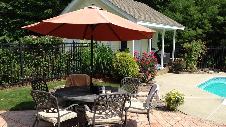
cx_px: 111
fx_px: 222
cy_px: 78
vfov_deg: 31.9
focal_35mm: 37
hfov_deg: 54.0
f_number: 2.4
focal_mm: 4.13
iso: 50
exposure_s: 1/968
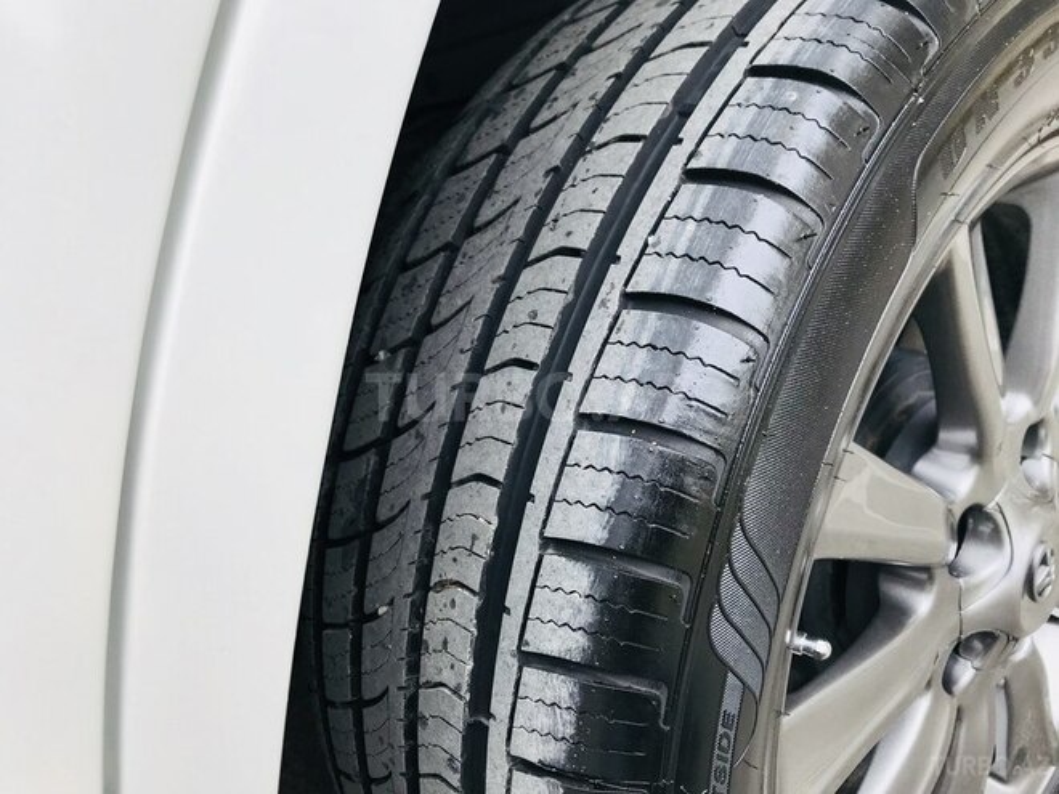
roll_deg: +12.2
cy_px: 397
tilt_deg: -25.8
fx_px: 857
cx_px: 530
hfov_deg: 63.4
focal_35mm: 28
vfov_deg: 49.7
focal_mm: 3.99
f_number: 1.8
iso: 20
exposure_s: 1/378
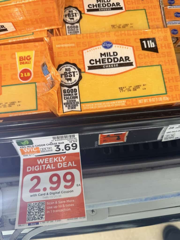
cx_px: 90
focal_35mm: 24
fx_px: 166
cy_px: 120
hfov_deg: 56.8
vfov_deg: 71.6
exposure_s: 1/63
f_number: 1.8
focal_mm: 6.8
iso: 100
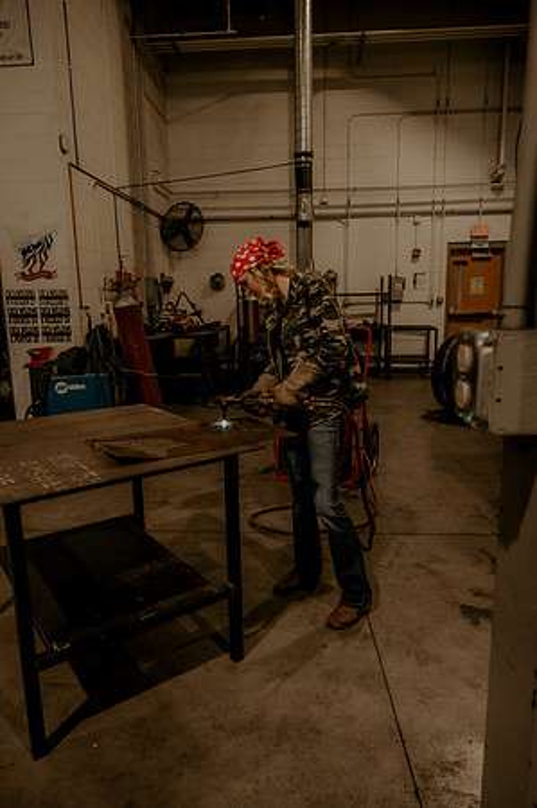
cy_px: 404
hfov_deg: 53.0
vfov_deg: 73.8
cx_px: 268
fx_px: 538
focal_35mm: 24
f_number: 5.6
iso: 1250
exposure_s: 1/125
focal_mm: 24
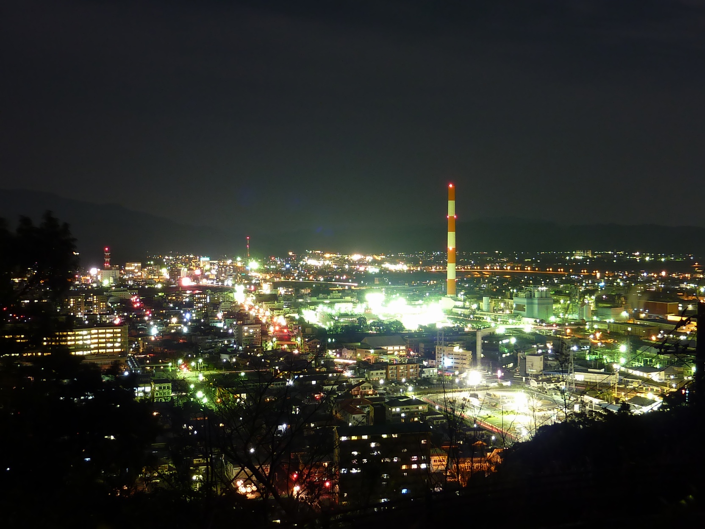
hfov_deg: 49.0
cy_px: 264
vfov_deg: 37.7
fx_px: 774
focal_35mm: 38
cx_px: 352
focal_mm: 4.4
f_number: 3.3
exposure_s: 15
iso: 80
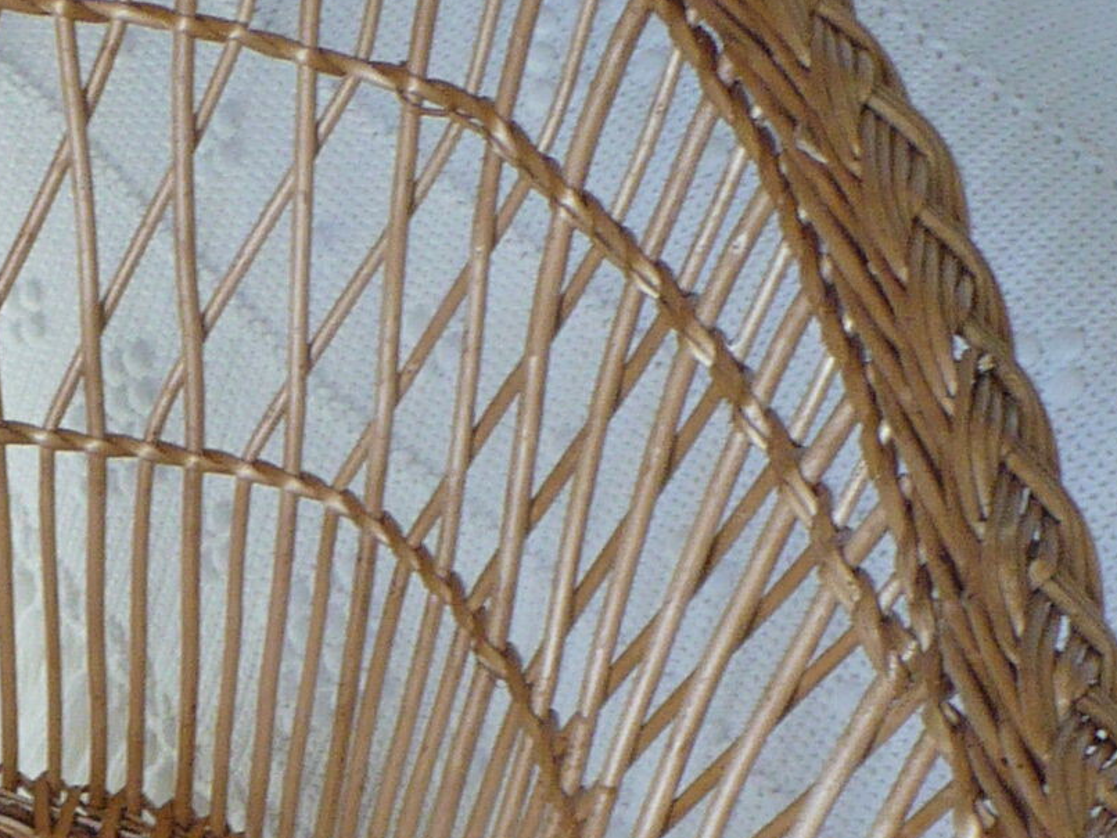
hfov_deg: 13.7
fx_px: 4551
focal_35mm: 141
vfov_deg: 10.1
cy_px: 1346
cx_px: -82
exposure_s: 1/30
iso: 100
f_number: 2.8
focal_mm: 6.1
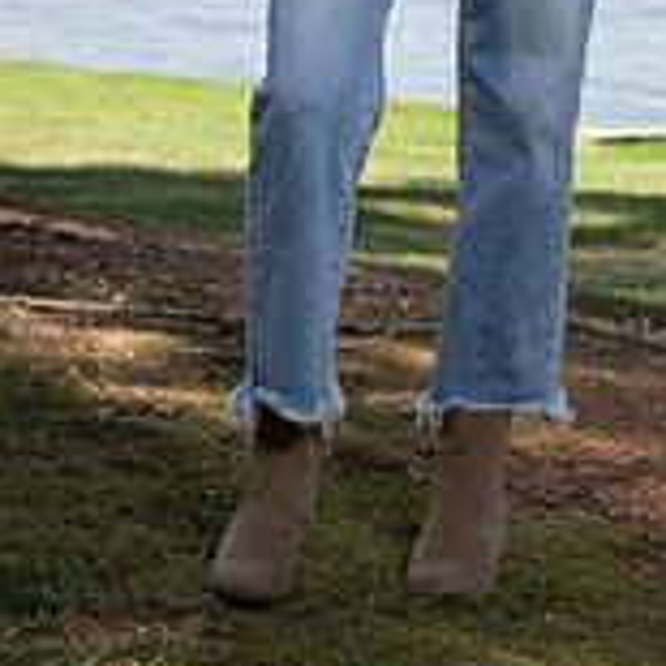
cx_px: 503
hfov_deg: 8.3
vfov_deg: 8.2
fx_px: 4571
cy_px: -228
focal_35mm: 210
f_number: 6.3
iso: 100
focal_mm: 85
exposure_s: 1/160
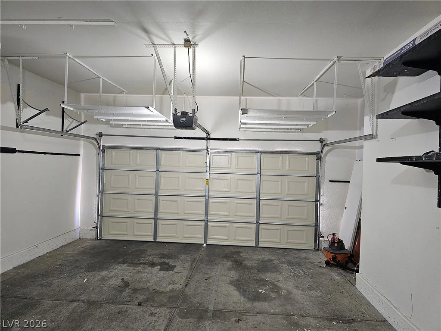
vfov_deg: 58.9
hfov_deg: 73.9
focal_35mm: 23
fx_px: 293
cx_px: 220
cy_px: 166
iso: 800
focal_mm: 6.3
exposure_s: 1/120
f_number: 1.7
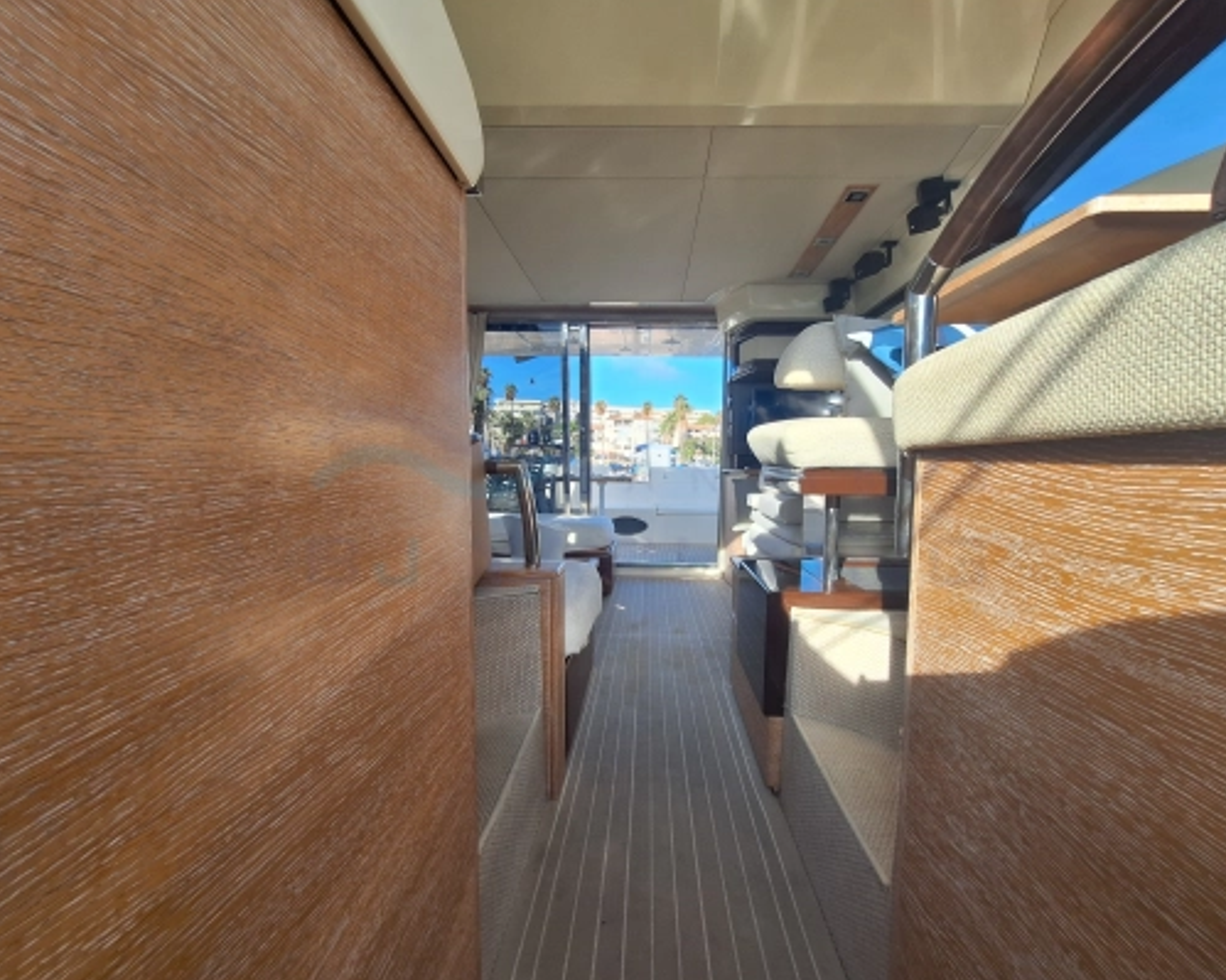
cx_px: 646
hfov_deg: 100.6
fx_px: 508
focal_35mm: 14
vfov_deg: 88.0
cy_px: 495
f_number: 2.2
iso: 40
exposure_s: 1/377
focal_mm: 1.74
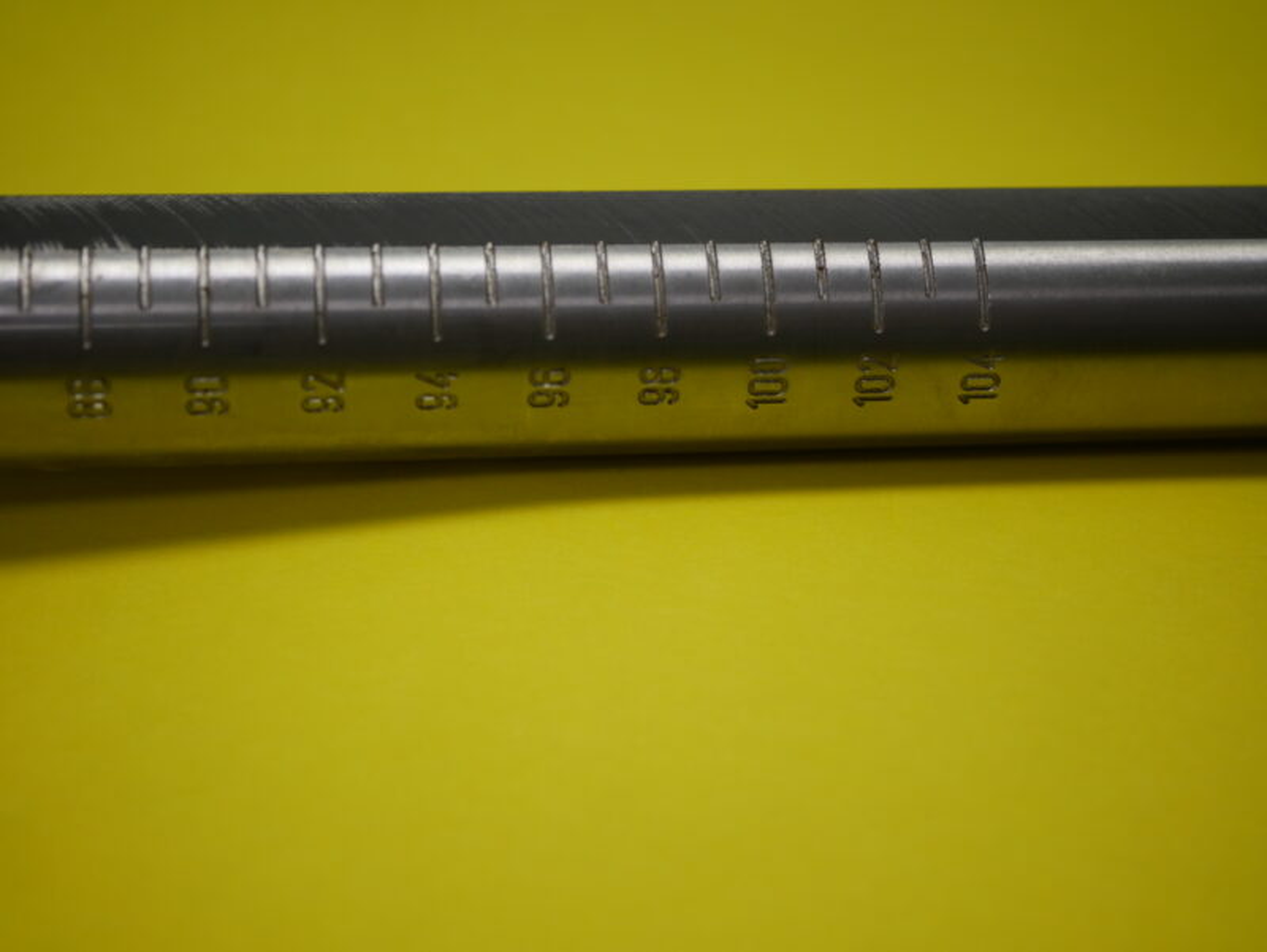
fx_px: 2197
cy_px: 476
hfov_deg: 32.2
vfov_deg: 24.4
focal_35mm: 60
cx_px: 634
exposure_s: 1/60
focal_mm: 30
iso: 400
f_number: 2.8
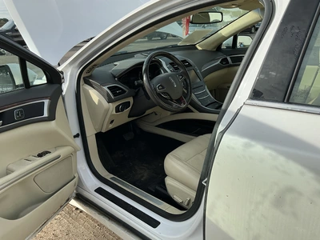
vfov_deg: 49.7
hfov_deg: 63.4
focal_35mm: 28
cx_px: 160
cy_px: 120
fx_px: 259
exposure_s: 1/978
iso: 25
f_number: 1.8
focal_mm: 3
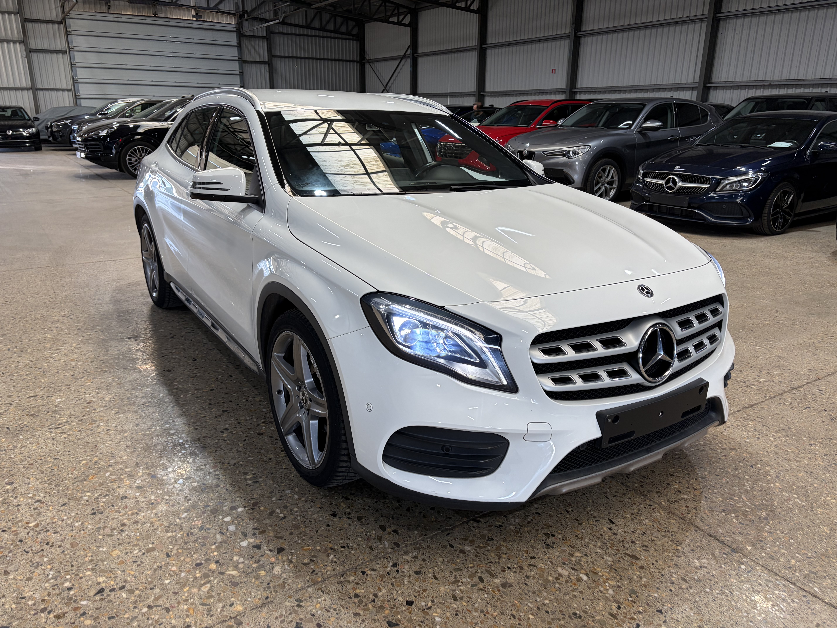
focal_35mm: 26
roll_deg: -1.2
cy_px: 314
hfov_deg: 67.3
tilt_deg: -16.6
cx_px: 418
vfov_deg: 53.1
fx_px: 629
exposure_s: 1/100
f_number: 1.6
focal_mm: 5.96
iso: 50
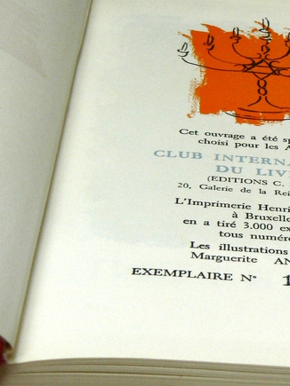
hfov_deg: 11.7
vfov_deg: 15.8
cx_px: 292
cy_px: 161
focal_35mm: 125
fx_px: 1397
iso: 80
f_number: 8
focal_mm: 11.4
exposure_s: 1/500
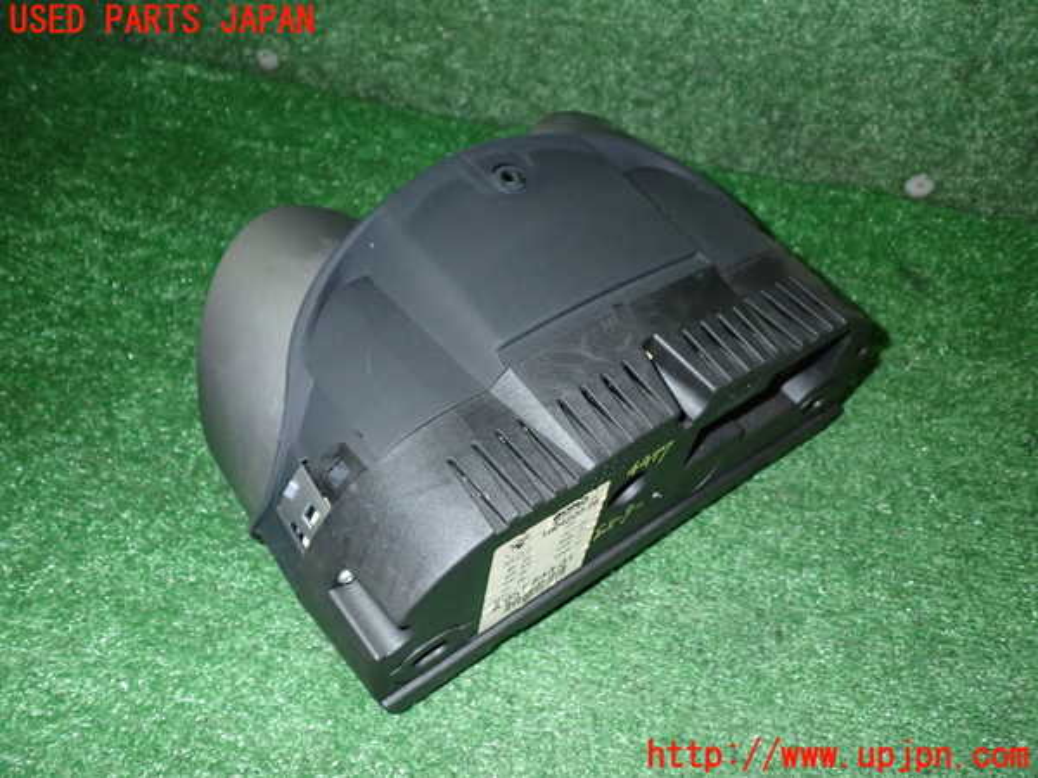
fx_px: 900
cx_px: 519
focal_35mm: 30
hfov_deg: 60.0
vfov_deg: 46.8
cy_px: 389
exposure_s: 1/30
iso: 400
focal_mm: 5.4
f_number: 6.3
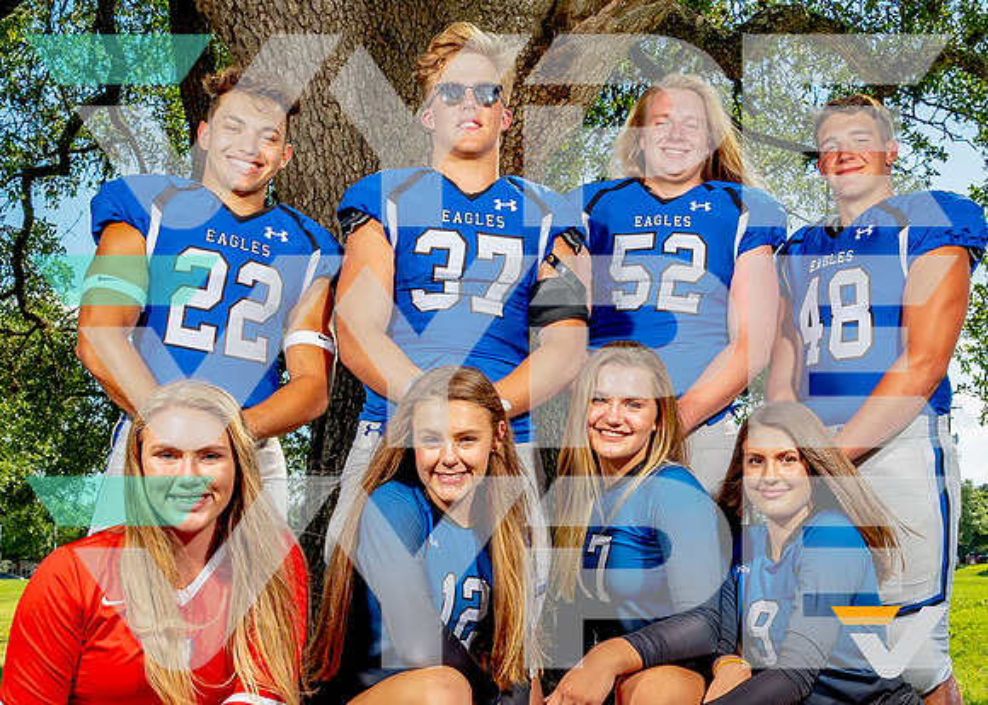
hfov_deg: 47.0
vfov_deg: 34.1
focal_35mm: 40
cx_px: 561
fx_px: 1133
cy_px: 500
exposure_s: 1/125
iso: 100
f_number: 8
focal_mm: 24
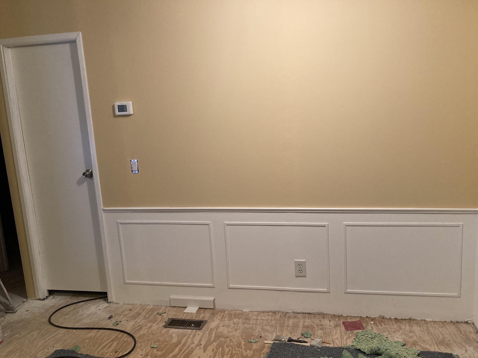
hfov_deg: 59.9
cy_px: 190
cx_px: 248
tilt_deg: -9.9
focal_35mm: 30
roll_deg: +2.8
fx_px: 414
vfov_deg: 46.8
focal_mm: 3.99
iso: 200
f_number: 1.8
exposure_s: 1/60
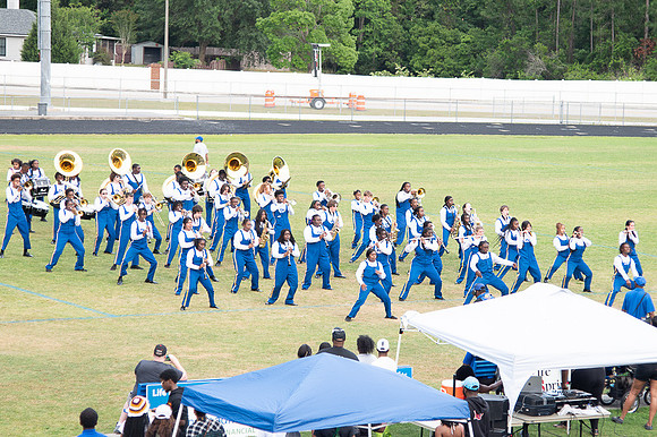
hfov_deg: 14.8
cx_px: 366
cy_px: 238
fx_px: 2525
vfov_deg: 9.9
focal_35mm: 138
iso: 100
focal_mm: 82
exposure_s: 1/200
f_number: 4
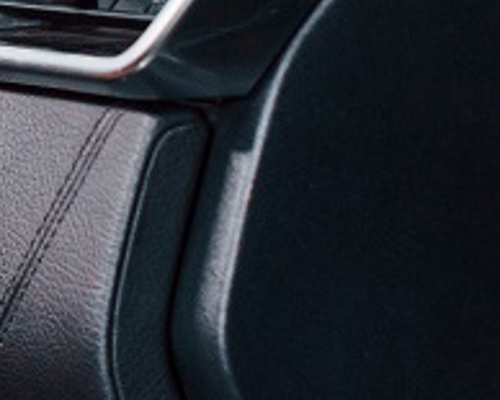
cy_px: -6
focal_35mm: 242
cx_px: -485
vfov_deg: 6.4
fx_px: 3579
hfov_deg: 7.7
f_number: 3.2
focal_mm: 50
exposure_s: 1/320
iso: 1000
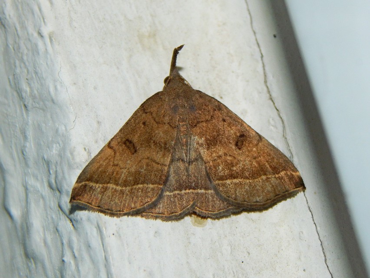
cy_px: 139
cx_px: 185
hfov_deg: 10.9
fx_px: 1946
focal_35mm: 182
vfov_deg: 8.2
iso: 200
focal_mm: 32.8
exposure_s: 1/30
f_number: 10.5
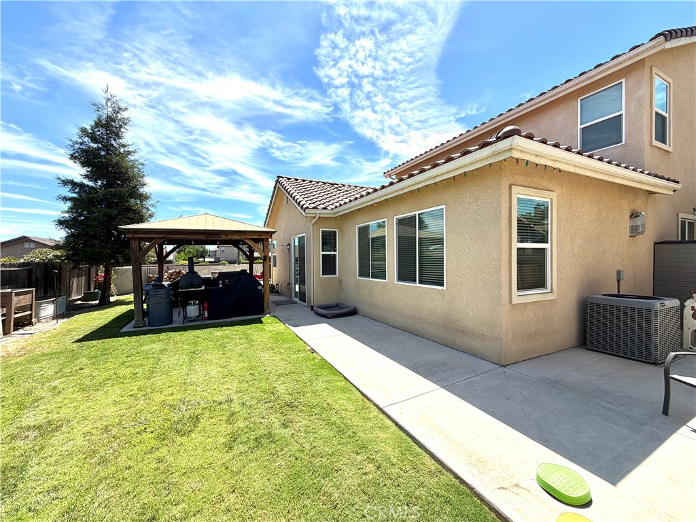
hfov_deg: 102.1
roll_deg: +0.7
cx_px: 348
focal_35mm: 14
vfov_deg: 85.7
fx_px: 281
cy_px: 261
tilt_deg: -1.5
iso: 20
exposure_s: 1/928
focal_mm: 2.22
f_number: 2.2
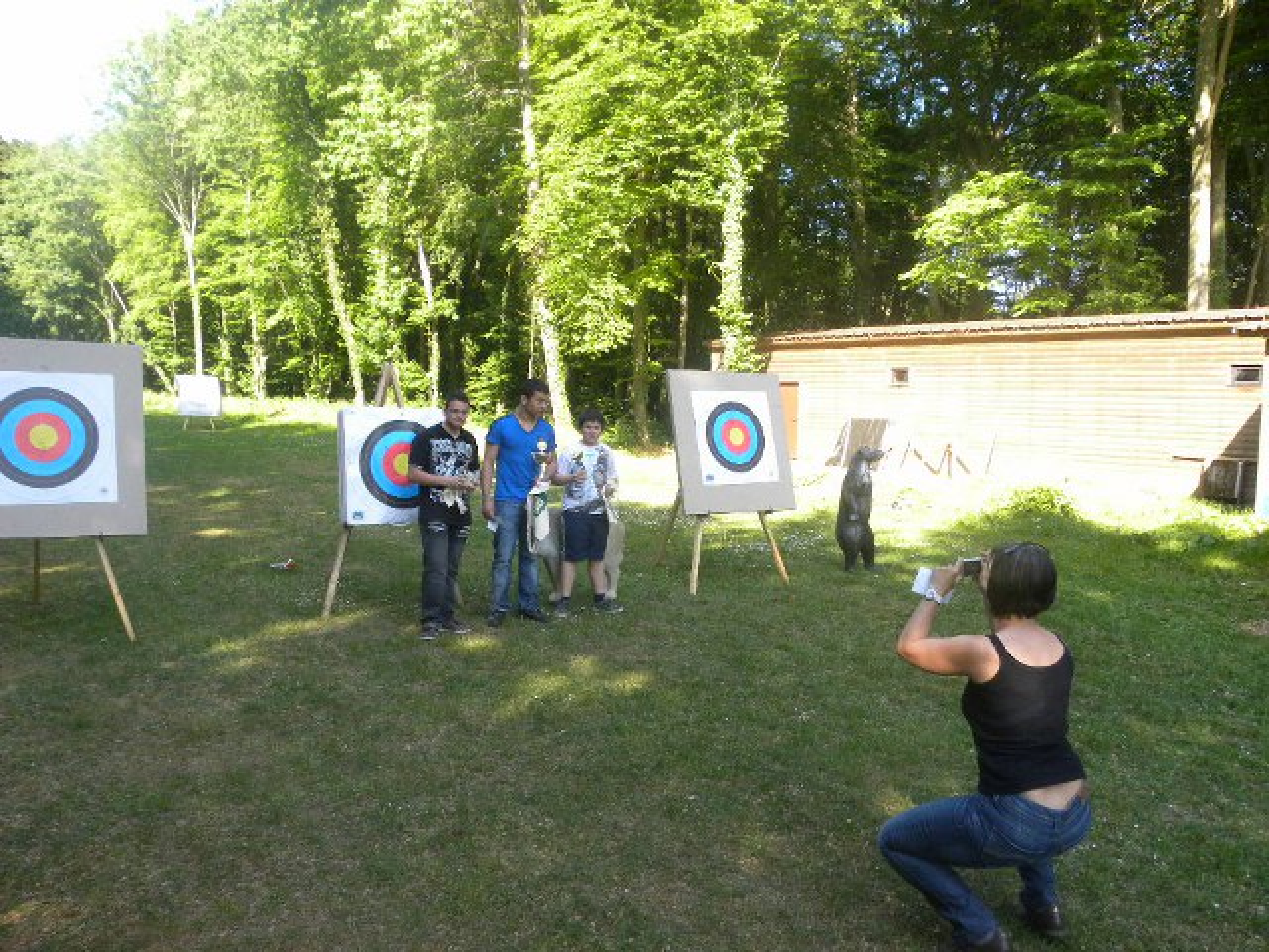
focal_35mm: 29
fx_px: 1063
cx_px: 634
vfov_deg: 48.2
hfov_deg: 61.7
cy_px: 476
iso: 237
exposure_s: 1/406
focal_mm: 5.2
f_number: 2.8
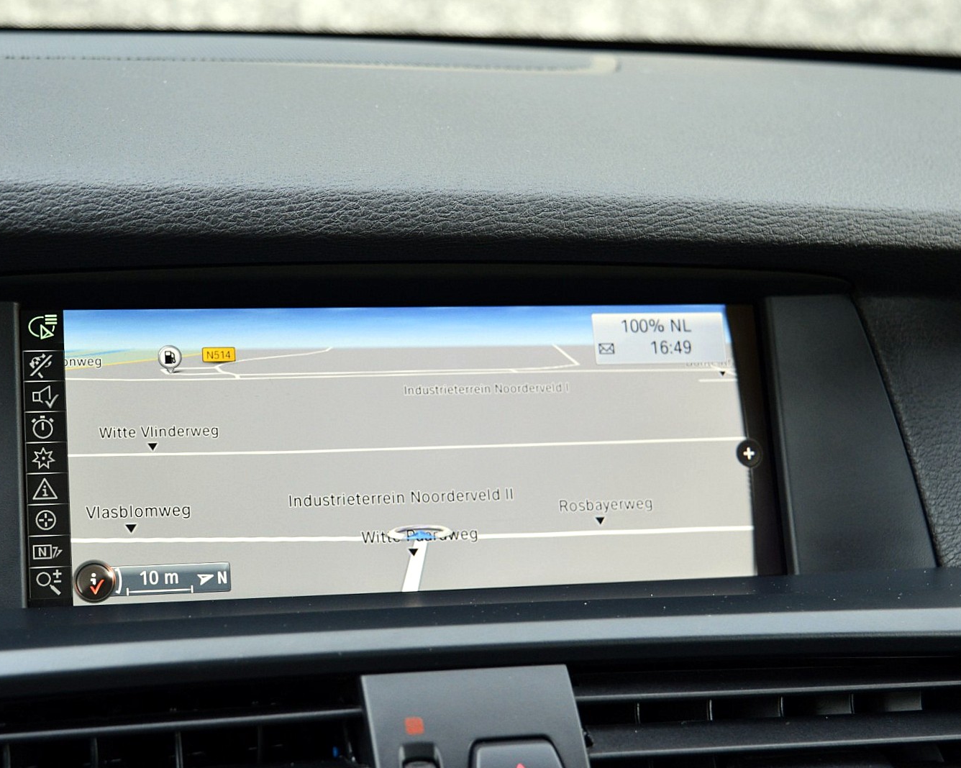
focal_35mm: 65
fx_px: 1848
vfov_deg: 23.5
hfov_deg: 29.1
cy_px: 385
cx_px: 381
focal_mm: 38
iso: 800
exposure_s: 1/60
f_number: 6.3
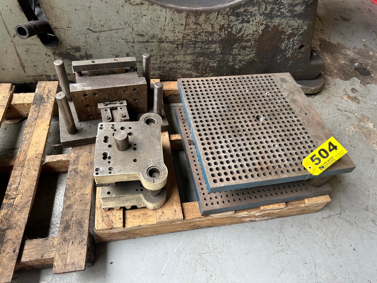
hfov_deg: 71.6
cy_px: 142
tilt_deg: -49.9
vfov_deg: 56.8
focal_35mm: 24
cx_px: 188
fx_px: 261
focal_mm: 6.86
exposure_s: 1/121
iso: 100
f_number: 1.78
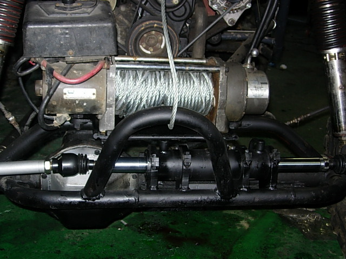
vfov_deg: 28.6
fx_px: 510
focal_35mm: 51
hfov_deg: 37.5
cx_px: 173
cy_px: 130
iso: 79
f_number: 3.2
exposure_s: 1/64
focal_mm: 10.6
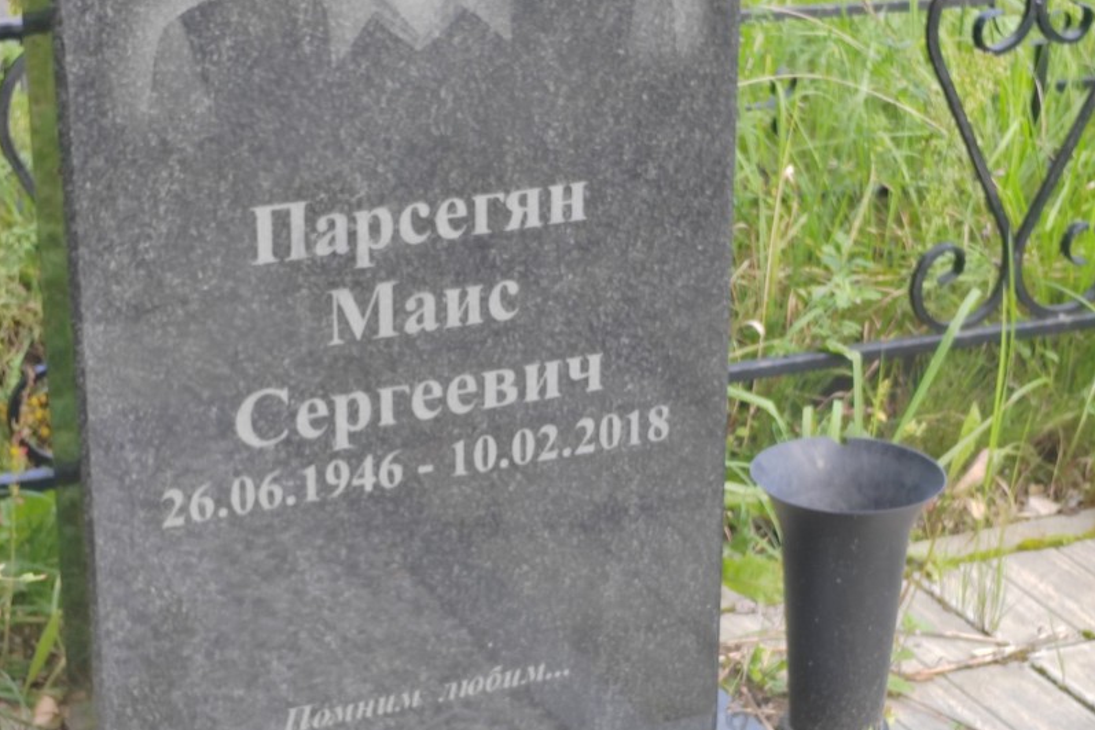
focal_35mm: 94
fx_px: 2858
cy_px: 404
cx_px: 547
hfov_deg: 21.7
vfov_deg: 14.5
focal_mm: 5.52
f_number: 1.9
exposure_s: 1/120
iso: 100
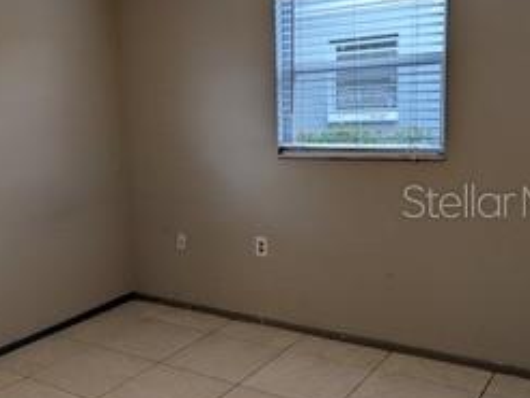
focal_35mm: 39
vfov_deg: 36.9
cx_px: 175
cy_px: 201
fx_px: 598
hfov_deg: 47.0
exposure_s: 1/60
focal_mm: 6.9
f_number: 1.68
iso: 38
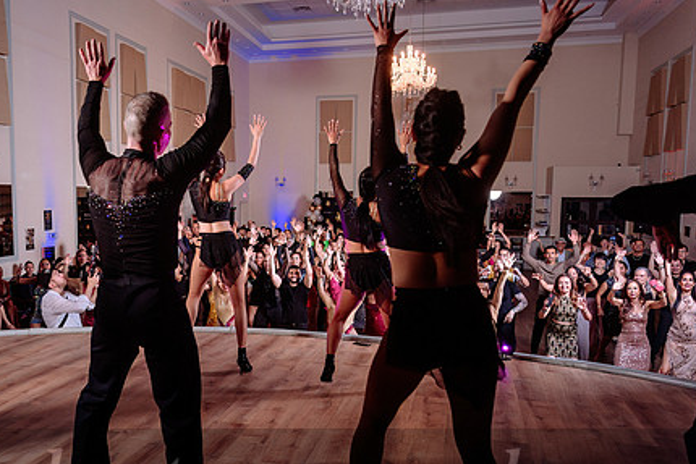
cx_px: 265
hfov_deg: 56.6
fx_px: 638
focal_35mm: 33
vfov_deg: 39.9
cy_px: 261
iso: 500
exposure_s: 1/160
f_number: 2.8
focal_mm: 24
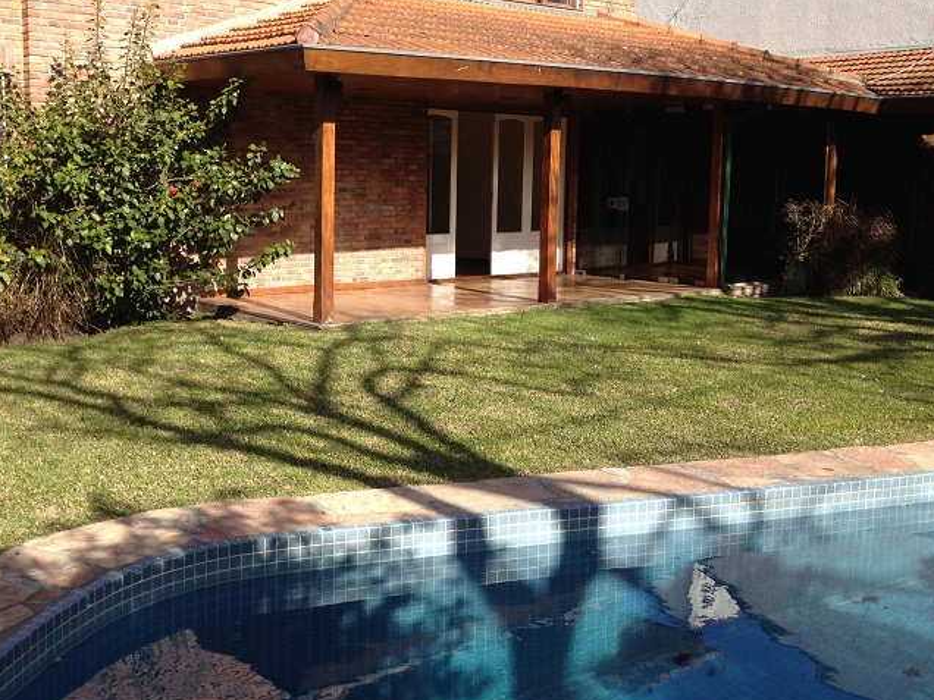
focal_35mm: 44
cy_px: 292
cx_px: 364
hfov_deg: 42.7
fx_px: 1187
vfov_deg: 32.8
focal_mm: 4.28
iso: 80
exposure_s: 1/1082
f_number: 2.4
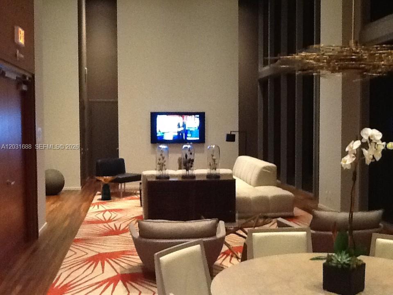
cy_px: 148
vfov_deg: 32.9
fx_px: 500
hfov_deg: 42.9
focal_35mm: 44
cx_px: 196
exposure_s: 1/17
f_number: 2.4
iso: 320
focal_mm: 2.03
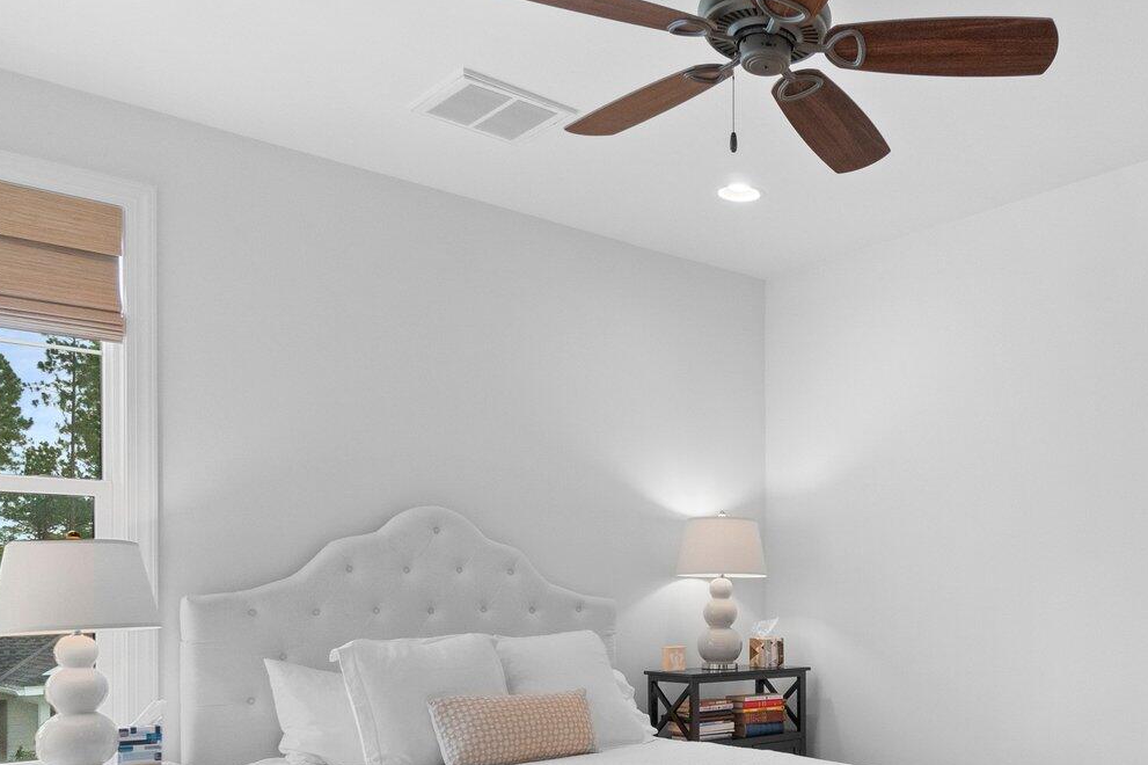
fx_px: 988
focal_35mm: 31
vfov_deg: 40.8
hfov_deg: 57.4
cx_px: 854
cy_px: 595
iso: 400
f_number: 8
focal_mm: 10
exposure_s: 1/5
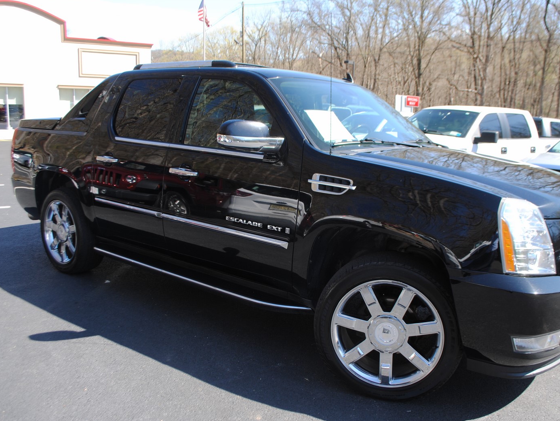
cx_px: 307
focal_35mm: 30
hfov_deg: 59.8
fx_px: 485
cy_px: 214
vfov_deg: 46.8
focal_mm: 18
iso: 100
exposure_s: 1/160
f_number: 6.3
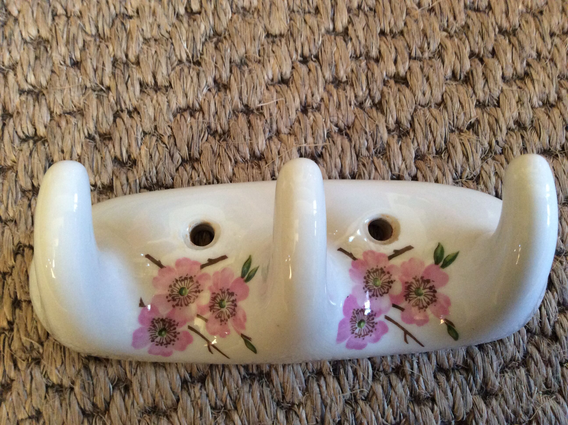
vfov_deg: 44.1
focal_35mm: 32
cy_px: 212
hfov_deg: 56.9
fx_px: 524
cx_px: 284
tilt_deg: -81.1
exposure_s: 1/25
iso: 160
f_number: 2.4
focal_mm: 3.3
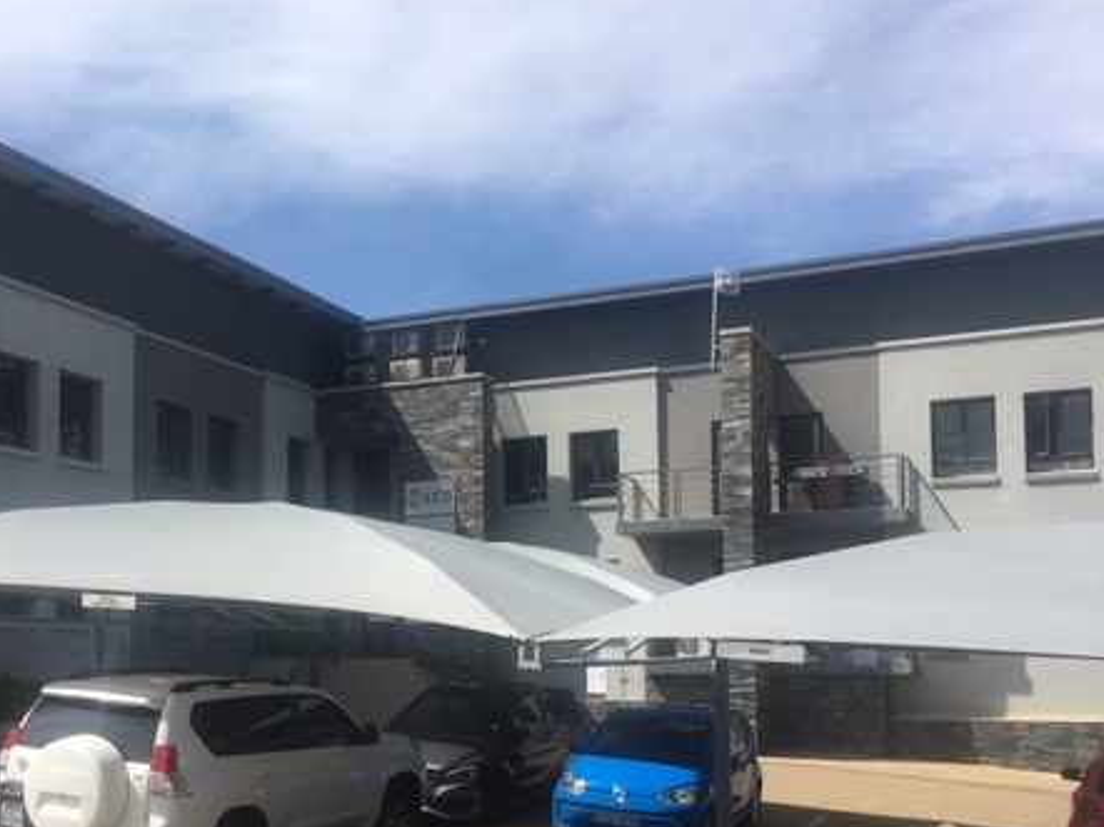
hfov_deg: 44.5
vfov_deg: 33.9
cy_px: 572
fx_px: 1339
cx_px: 430
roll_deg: +0.2
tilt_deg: +4.5
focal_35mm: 42
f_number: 2.2
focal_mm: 4.15
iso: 25
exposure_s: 1/1709
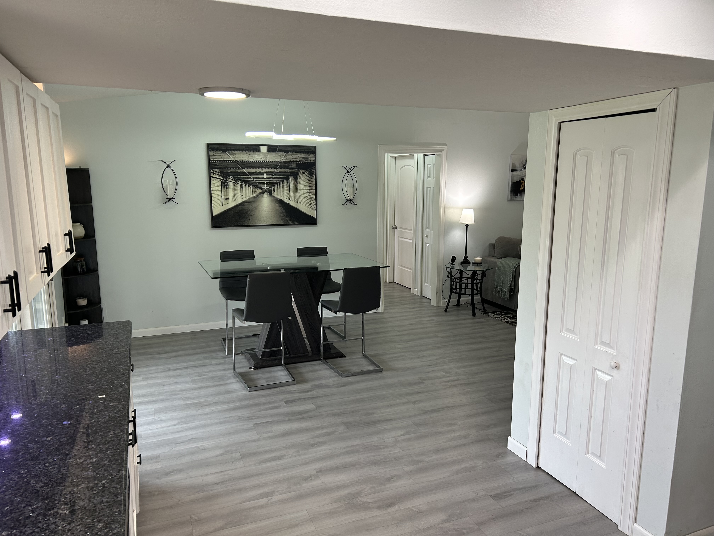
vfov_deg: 53.1
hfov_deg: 67.3
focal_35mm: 26
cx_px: 357
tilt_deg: -9.7
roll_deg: -0.2
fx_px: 536
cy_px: 268
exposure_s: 1/120
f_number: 1.5
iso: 80
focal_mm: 5.7
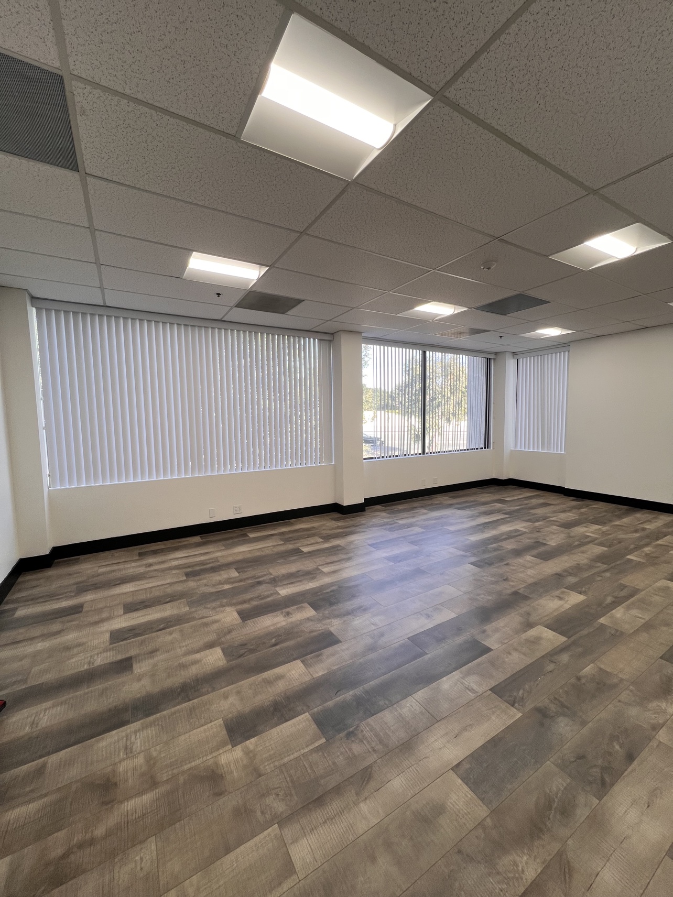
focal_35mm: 13
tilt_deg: -4.5
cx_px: 336
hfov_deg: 89.9
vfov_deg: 106.2
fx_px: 337
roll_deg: +0.8
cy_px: 448
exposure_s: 1/120
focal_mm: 1.57
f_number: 1.8
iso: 64
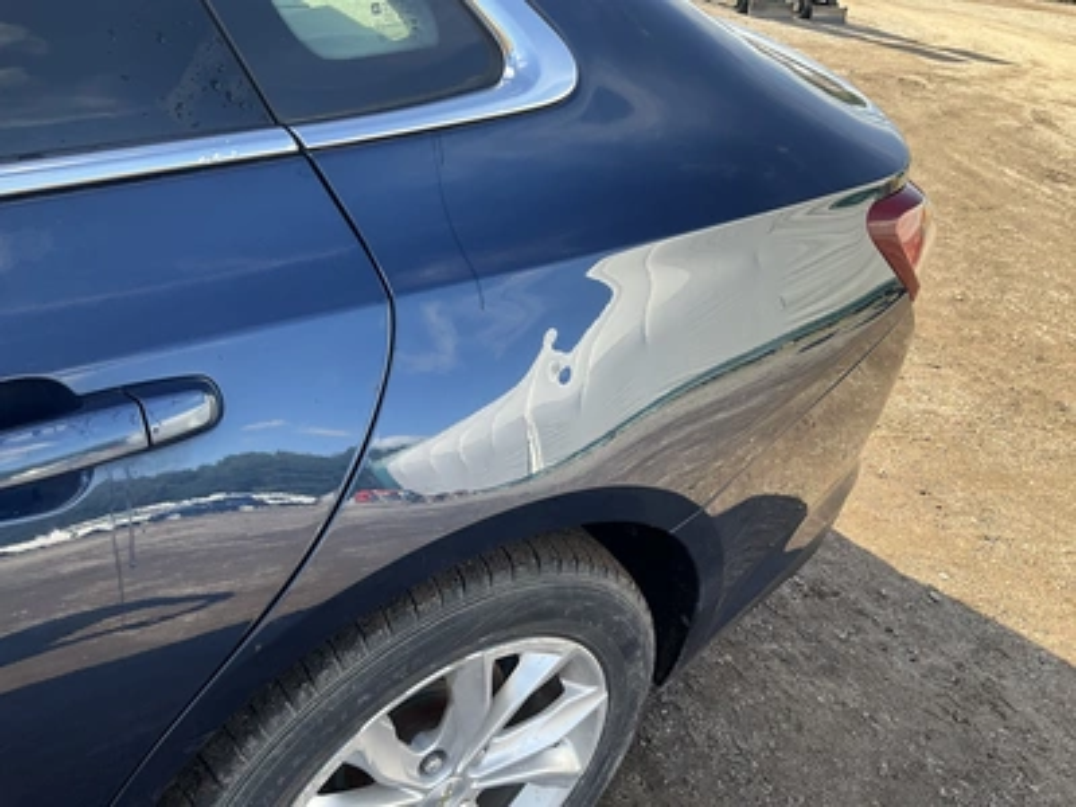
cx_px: 538
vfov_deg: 48.2
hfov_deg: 61.7
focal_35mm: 29
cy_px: 404
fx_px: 901
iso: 20
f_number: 1.8
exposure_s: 1/229
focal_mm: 3
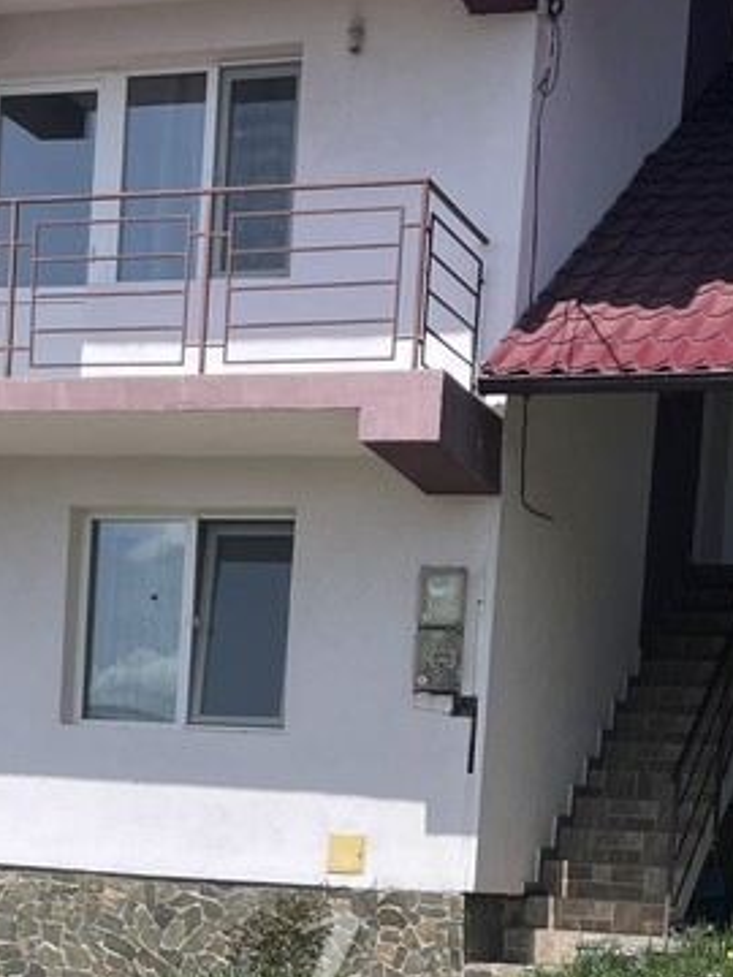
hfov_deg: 19.9
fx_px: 2089
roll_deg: -4.0
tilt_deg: -2.3
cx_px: 377
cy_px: 991
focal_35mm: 74
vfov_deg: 25.0
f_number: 1.6
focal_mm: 4.2
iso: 32
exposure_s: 1/3509
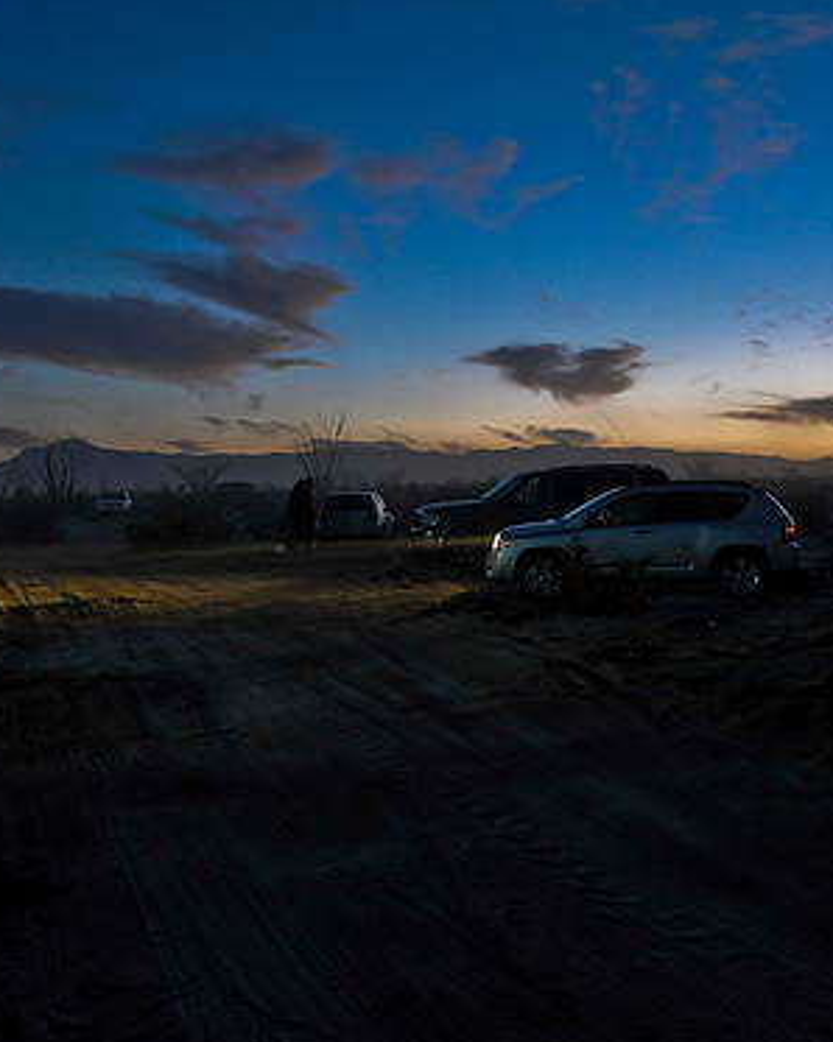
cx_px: 500
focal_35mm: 35
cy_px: 528
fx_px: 1079
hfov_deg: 42.0
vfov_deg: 51.6
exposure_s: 1/25
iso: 2000
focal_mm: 24
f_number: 4
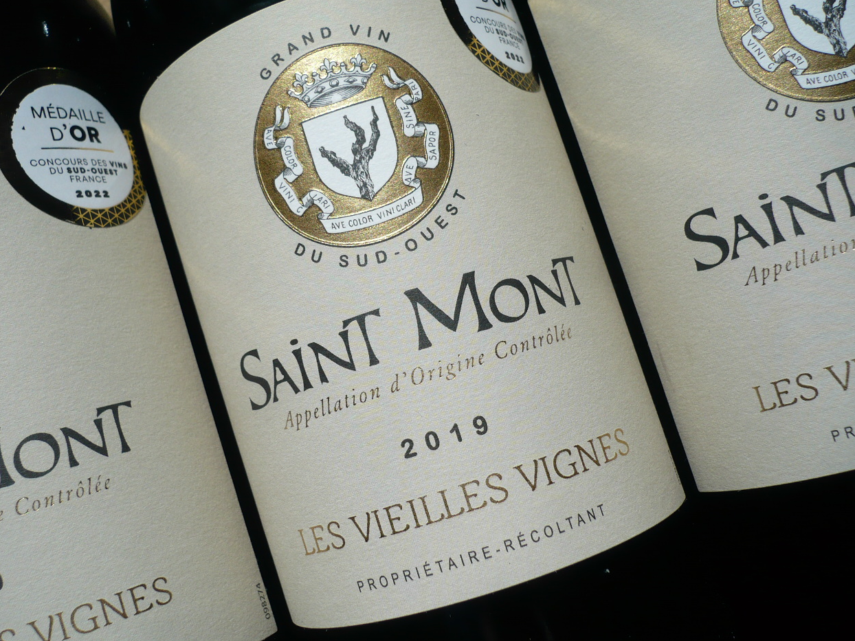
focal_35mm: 36
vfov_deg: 39.7
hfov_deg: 51.3
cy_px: 314
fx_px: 889
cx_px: 417
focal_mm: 5.8
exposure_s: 1/400
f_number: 8
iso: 100
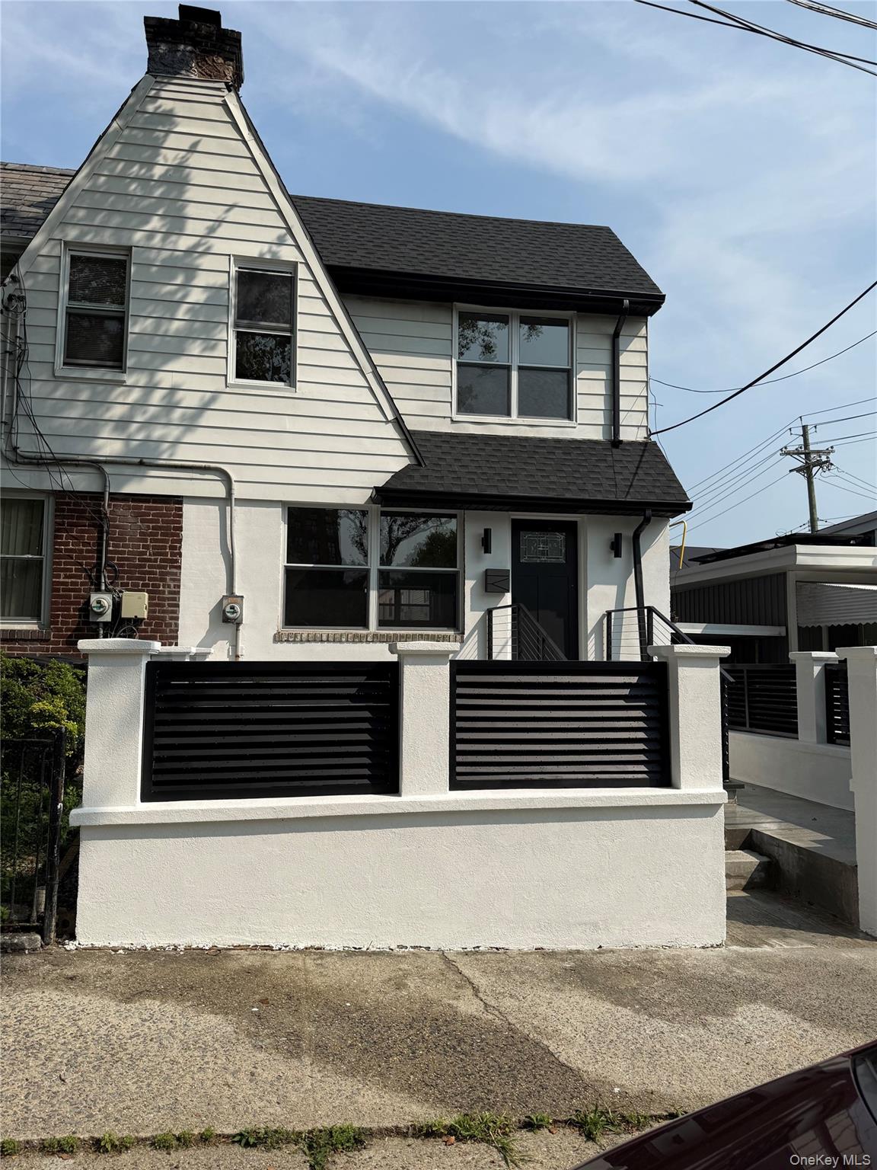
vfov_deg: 71.6
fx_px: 811
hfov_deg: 56.8
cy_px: 585
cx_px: 438
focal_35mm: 24
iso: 80
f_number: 1.78
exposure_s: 1/7353
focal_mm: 6.76
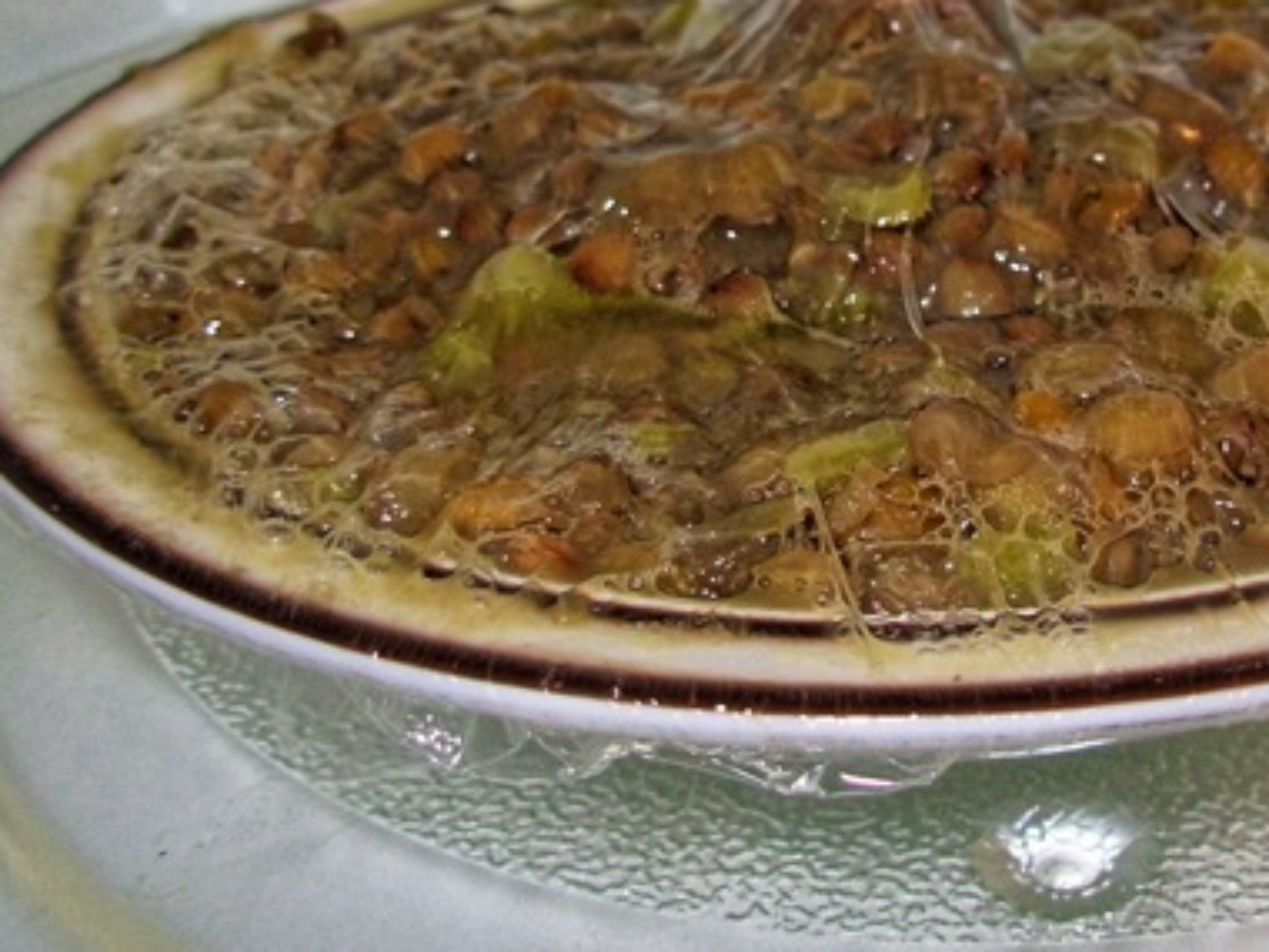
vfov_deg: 24.2
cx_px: 965
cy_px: 264
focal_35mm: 60
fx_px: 2200
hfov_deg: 31.6
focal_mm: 6.3
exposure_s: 1/32
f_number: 2.9
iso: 50
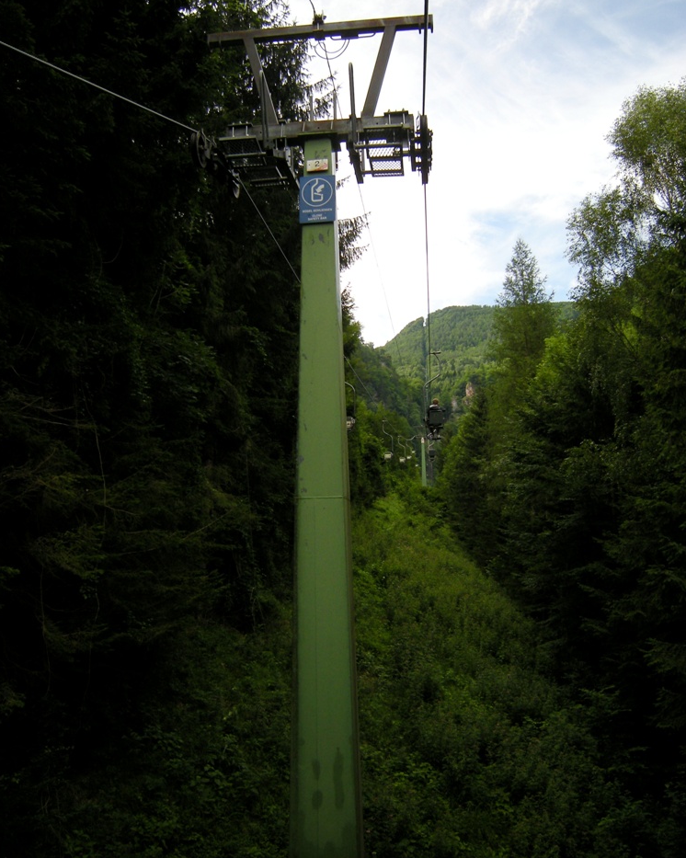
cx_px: 349
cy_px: 418
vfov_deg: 58.8
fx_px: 762
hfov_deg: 48.5
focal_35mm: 30
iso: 64
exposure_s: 1/412
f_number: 2.8
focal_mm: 4.7
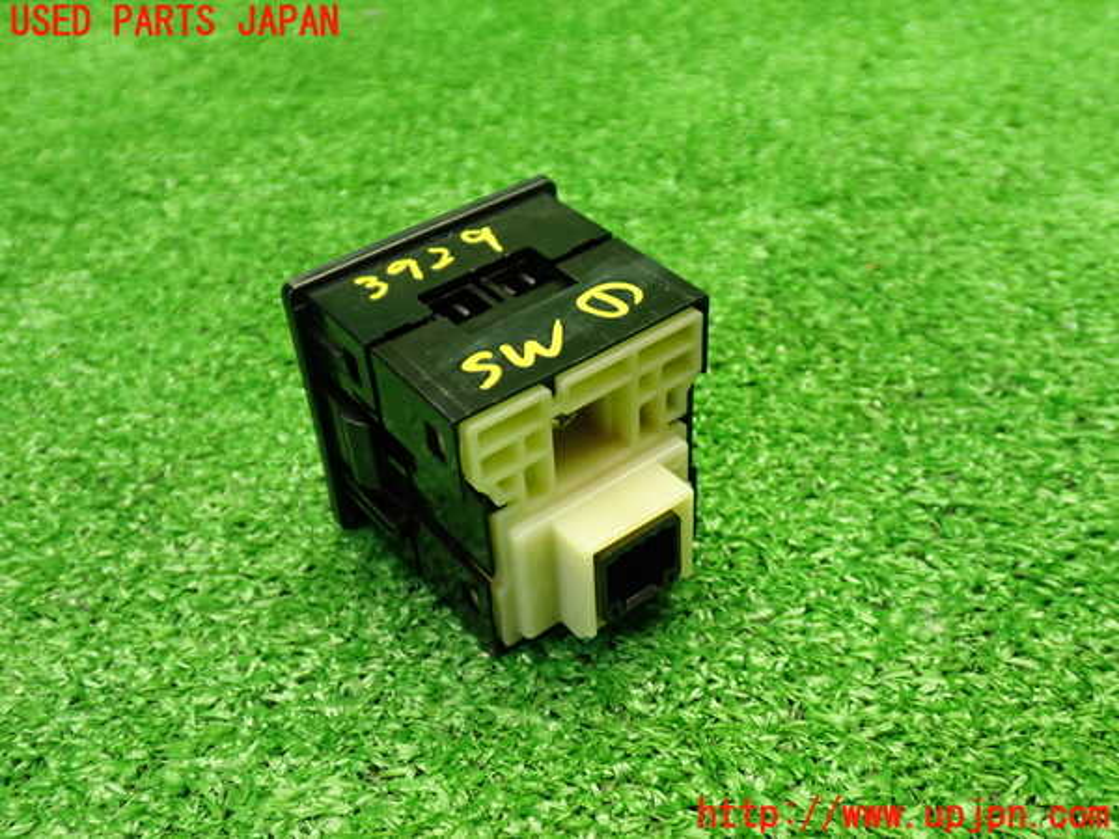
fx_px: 1228
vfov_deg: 37.7
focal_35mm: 38
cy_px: 420
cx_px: 560
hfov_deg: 49.0
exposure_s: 1/40
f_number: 2.7
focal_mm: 6.83
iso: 400
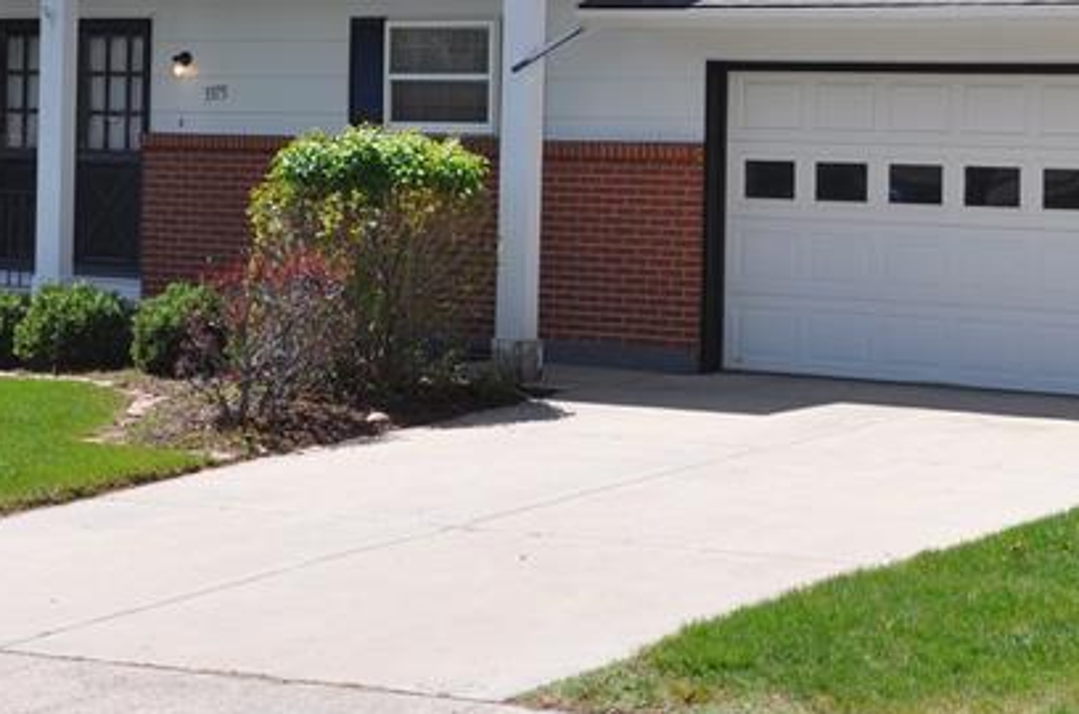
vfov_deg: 13.8
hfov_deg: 20.8
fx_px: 2930
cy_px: 94
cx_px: 748
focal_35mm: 98
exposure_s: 1/320
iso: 200
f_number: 9
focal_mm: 26
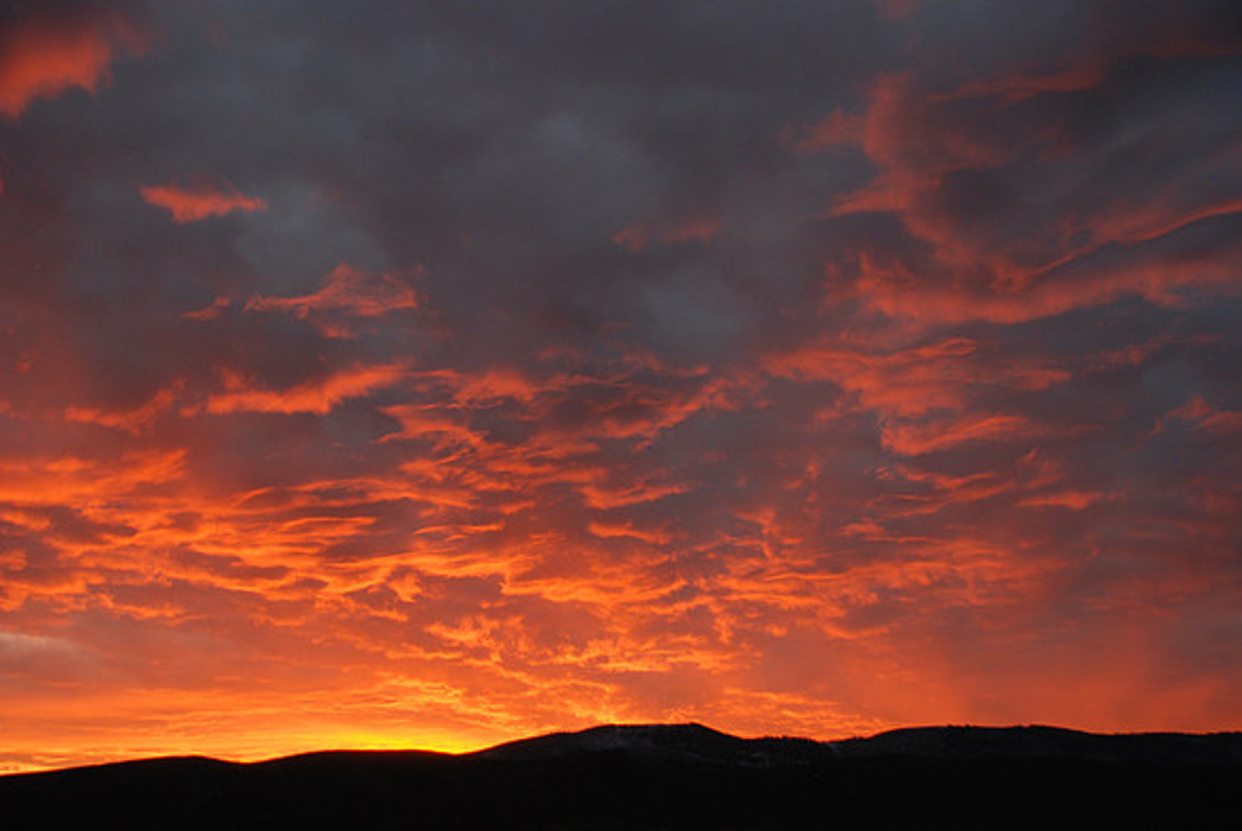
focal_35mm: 57
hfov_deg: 35.0
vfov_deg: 23.8
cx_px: 621
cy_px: 416
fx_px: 1968
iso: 400
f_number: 4.5
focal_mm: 38
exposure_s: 1/60
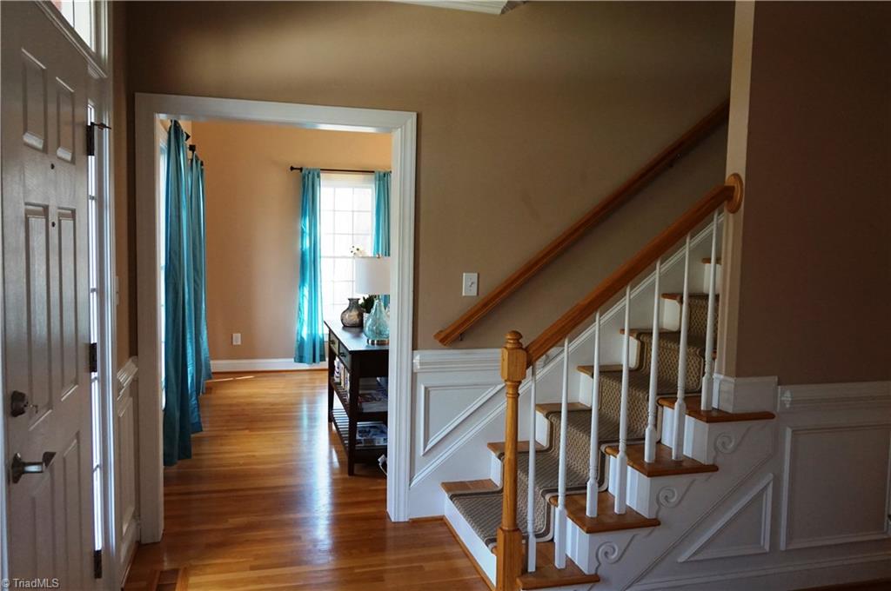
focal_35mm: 28
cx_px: 446
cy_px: 296
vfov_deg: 45.6
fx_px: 704
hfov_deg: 64.6
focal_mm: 19
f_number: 4
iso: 1000
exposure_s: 1/160
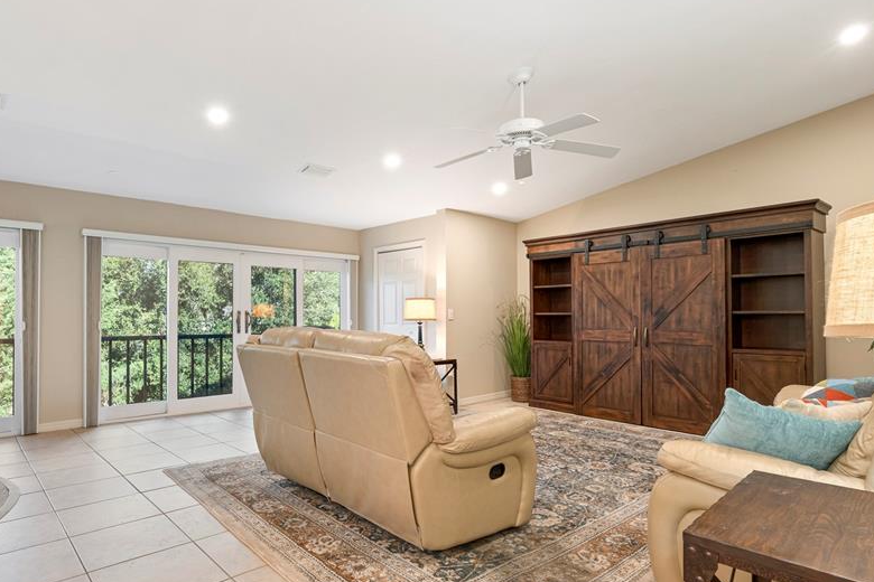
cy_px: 313
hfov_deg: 80.9
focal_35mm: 21
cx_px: 388
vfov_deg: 59.4
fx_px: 510
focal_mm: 16
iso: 500
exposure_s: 1/1.25
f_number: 8
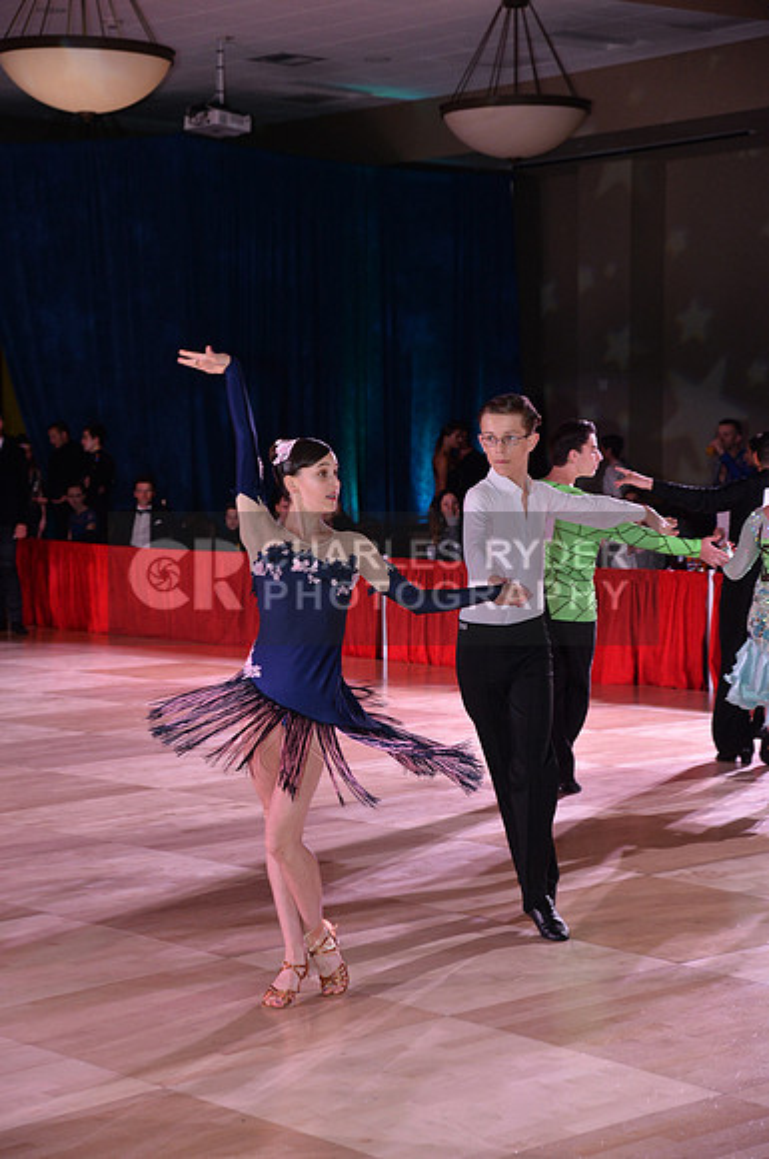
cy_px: 580
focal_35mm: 75
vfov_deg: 27.0
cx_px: 384
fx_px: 2410
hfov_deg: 18.1
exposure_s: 1/250
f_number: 5
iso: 1600
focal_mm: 75
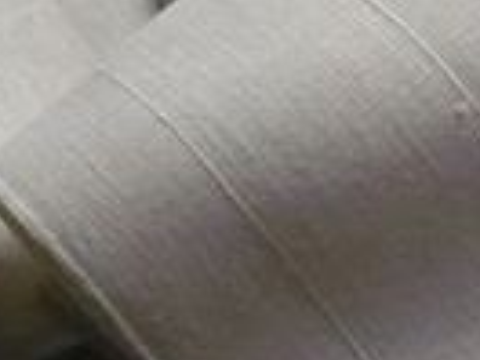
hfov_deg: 10.4
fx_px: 2565
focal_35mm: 185
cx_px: 665
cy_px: 135
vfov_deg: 8.0
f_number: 2.8
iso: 400
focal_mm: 5.8
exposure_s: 1/320
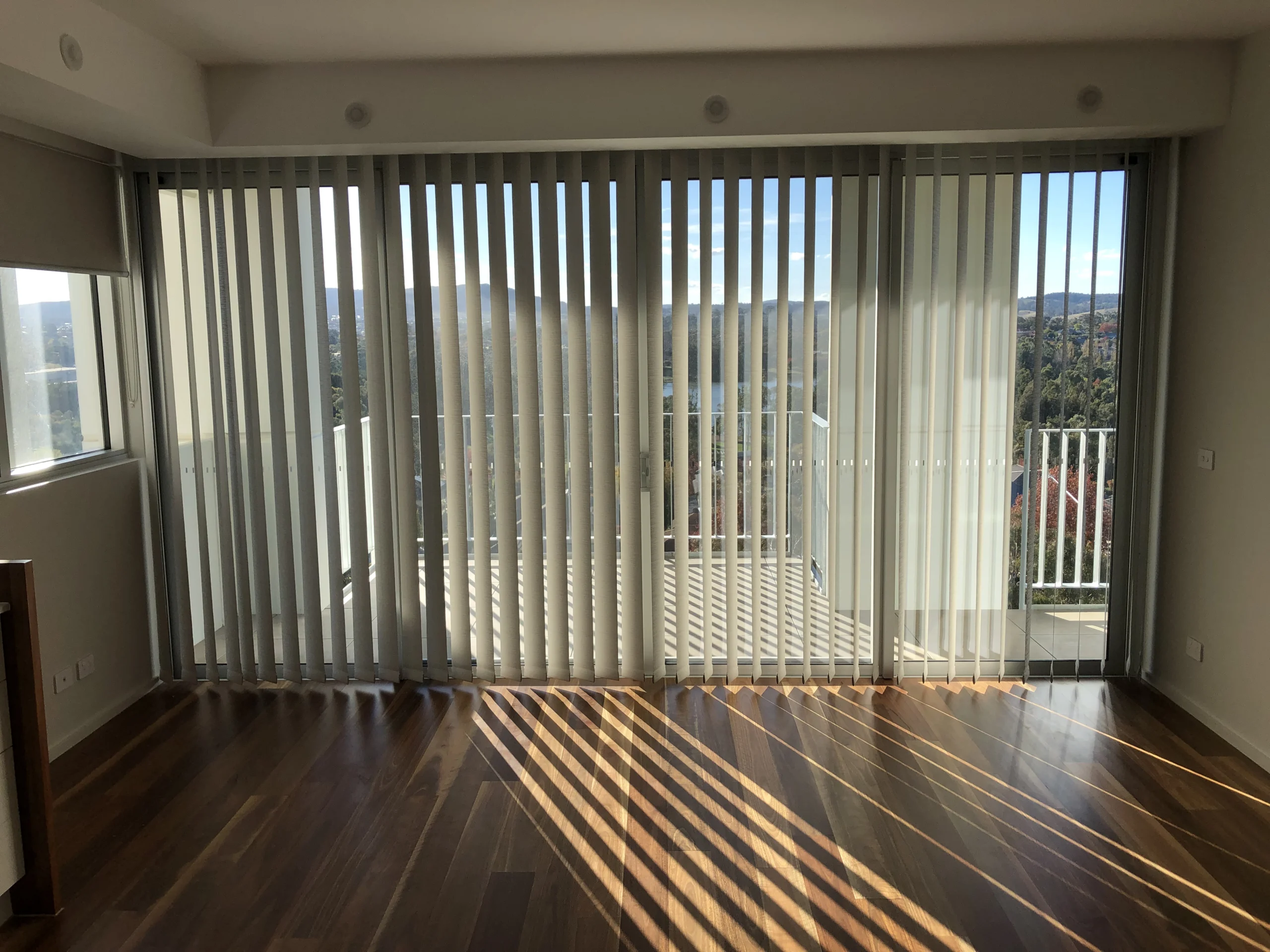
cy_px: 476
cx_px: 635
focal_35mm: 28
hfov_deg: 63.4
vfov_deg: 49.7
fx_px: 1027
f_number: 1.8
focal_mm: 4
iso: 20
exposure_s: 1/827
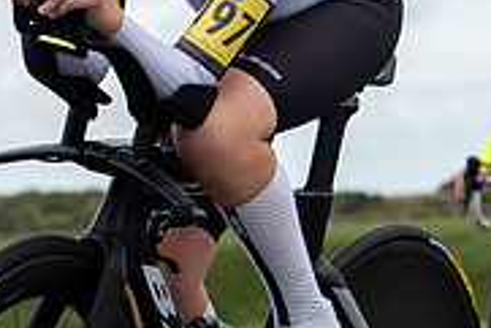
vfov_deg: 4.4
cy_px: 223
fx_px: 4259
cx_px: 117
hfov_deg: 6.6
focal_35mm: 312
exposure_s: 1/1000
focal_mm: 62
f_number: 3.5
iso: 100
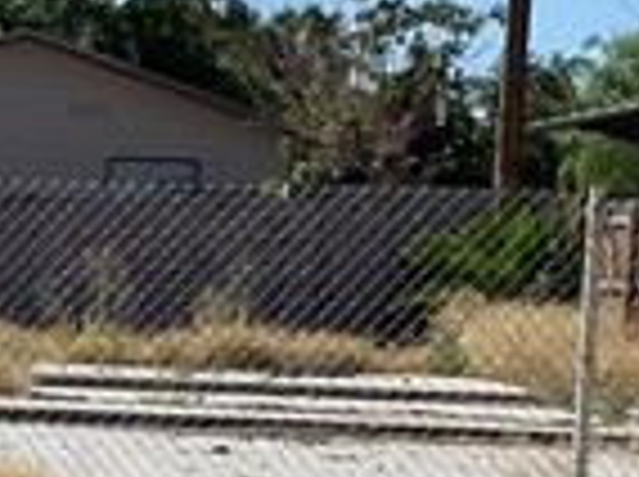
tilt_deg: -3.1
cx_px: -652
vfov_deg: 7.8
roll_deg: -1.8
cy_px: 486
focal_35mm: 188
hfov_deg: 9.8
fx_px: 3465
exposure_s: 1/4115
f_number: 1.8
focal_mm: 4.25
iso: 32
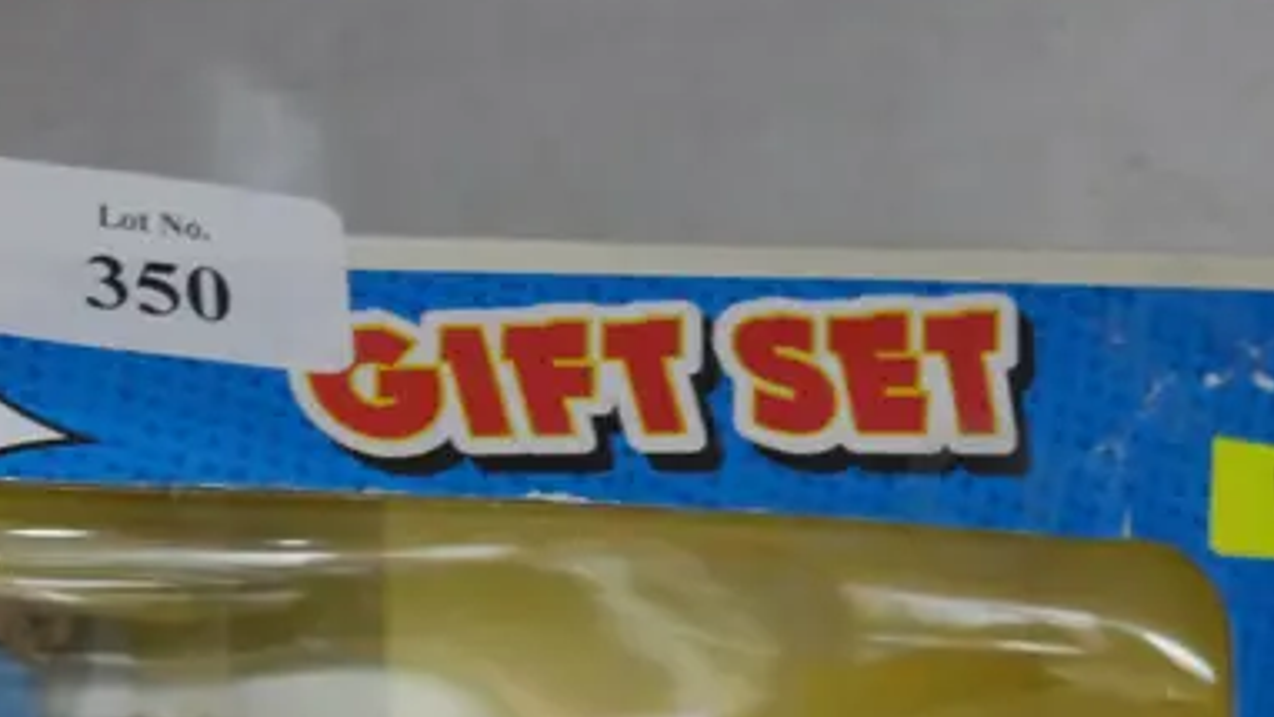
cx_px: -7
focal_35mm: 146
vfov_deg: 8.1
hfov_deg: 14.5
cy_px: 1232
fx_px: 4933
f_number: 5.3
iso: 3200
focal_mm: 25
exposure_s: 1/50
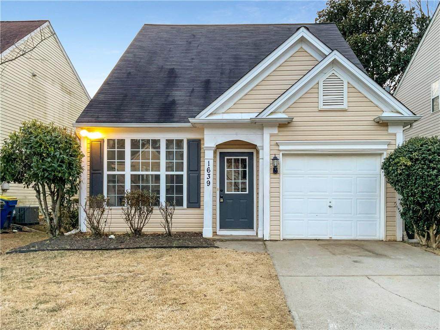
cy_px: 165
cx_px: 220
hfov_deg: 61.7
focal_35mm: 29
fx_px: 369
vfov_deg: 48.2
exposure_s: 1/120
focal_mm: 3
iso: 64
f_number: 1.8
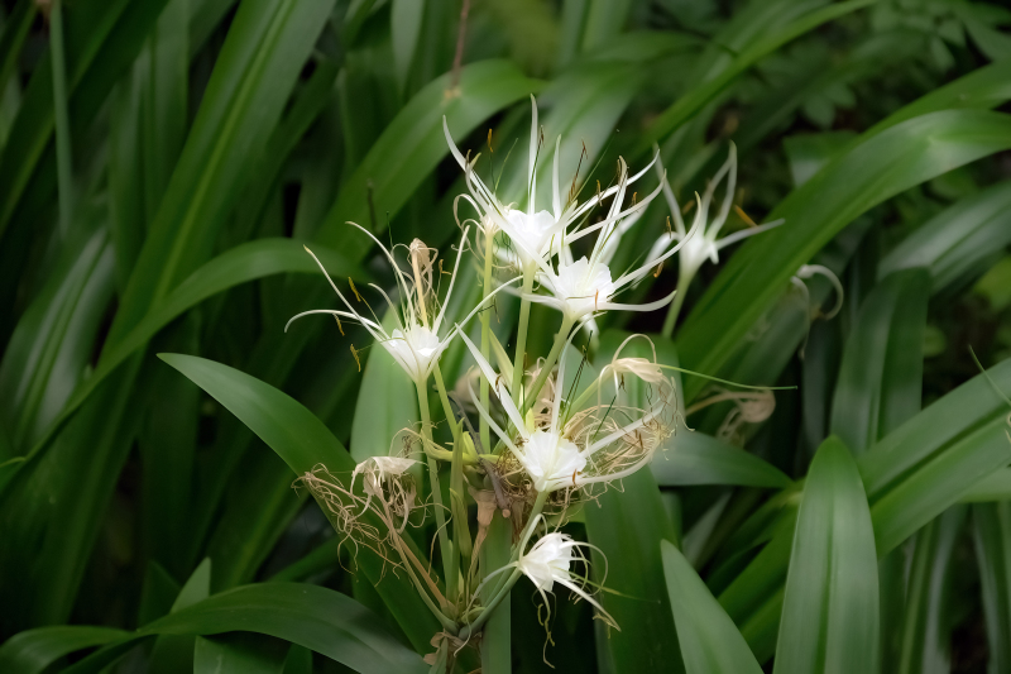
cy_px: 337
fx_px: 2527
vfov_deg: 15.2
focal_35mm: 90
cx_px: 506
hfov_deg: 22.6
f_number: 4.5
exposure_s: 1/40
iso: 800
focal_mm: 60
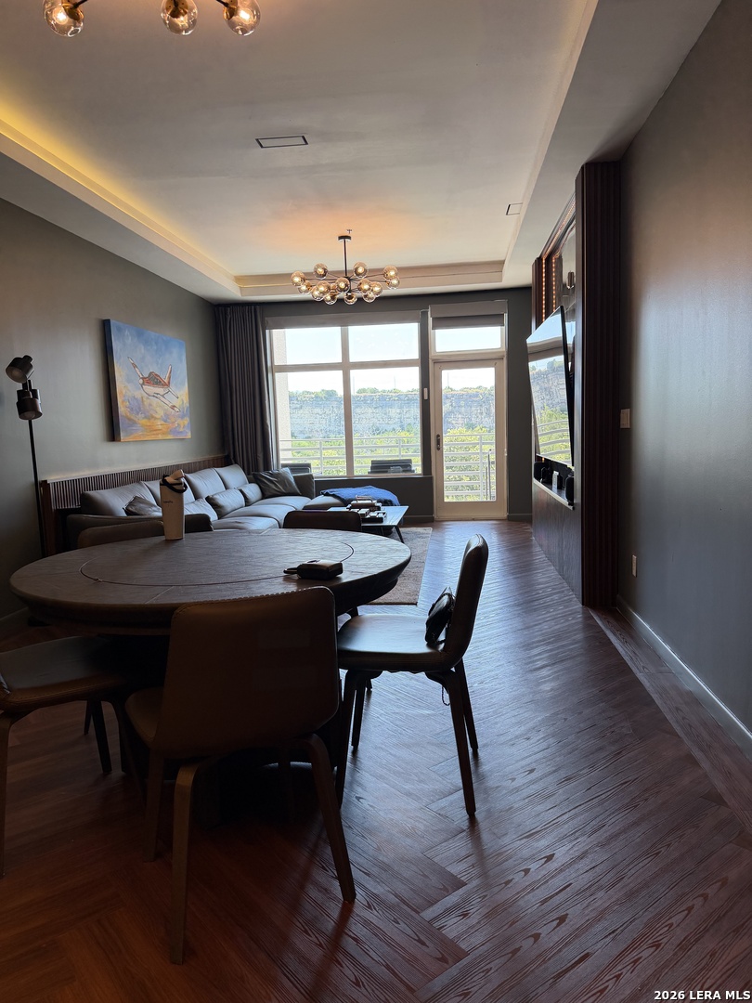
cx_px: 376
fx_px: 695
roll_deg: +1.7
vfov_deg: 71.6
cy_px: 502
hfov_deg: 56.8
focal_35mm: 24
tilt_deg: -6.7
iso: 100
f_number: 1.78
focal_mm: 6.76
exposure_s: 1/183
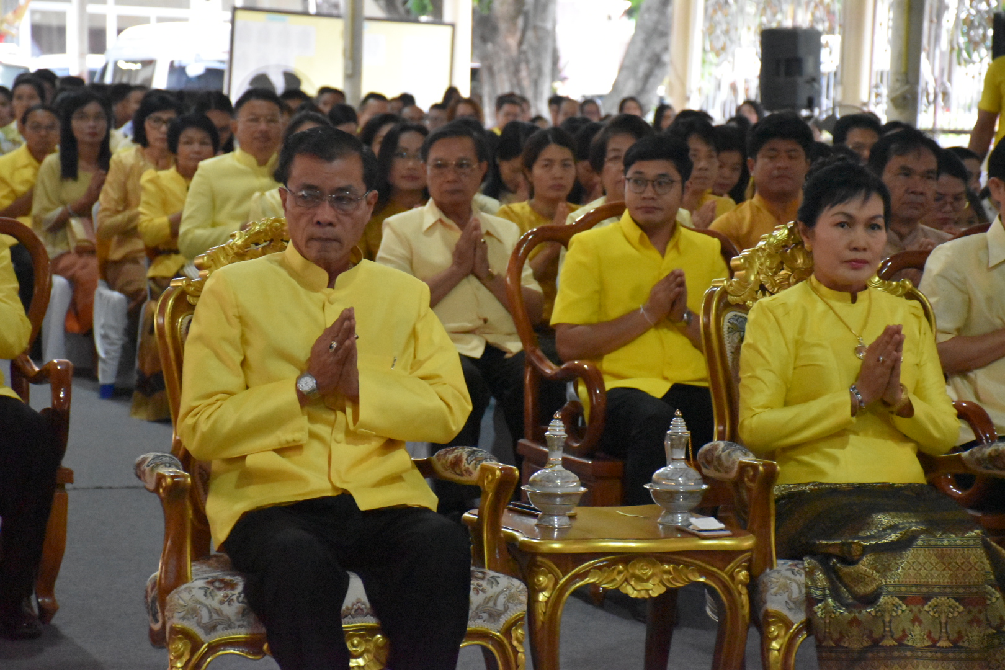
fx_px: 3559
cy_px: 335
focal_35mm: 128
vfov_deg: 10.8
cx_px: 502
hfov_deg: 16.1
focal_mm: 85
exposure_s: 1/125
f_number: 5.3
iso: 12800
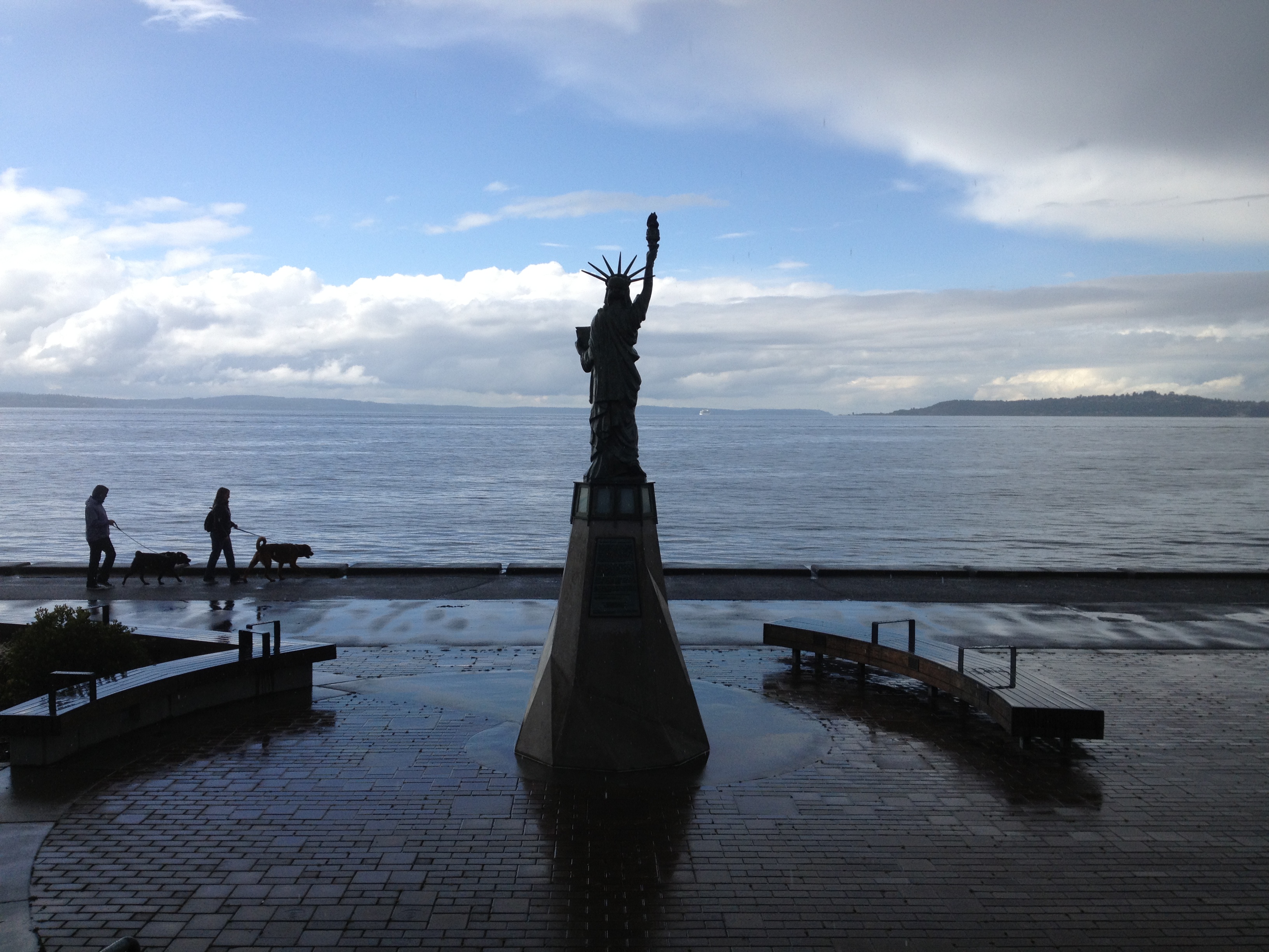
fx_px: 1283
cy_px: 476
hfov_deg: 52.6
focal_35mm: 35
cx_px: 634
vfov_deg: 40.7
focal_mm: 4.28
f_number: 2.4
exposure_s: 1/1416
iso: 50
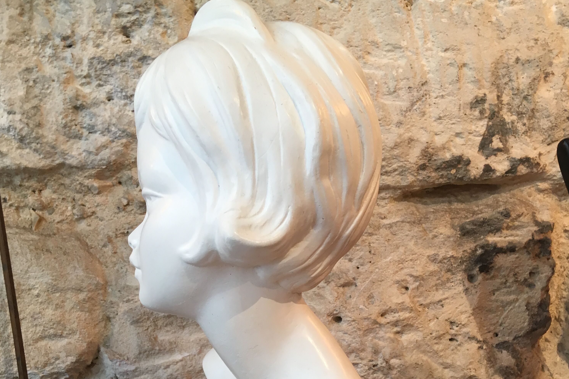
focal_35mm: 41
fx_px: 648
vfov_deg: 31.3
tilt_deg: -9.9
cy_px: 334
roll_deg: +0.4
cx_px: 283
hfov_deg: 47.4
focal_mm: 4.15
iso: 40
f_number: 2.2
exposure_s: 1/33
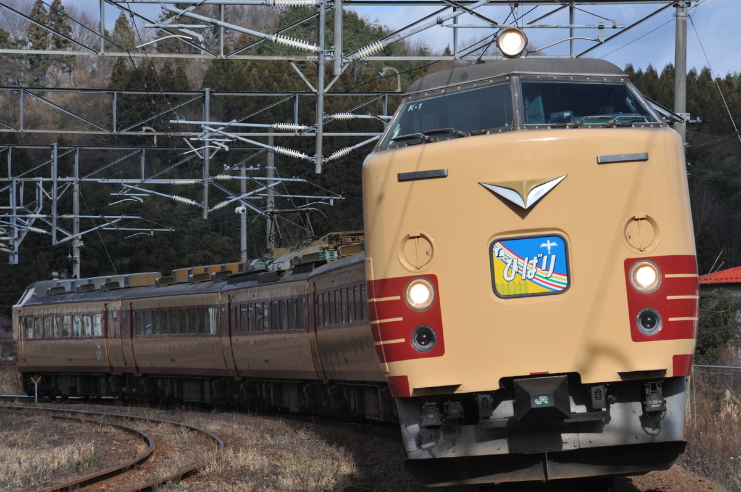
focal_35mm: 240
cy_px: 246
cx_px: 370
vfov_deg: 5.7
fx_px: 4936
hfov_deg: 8.6
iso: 320
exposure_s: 1/500
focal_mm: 240
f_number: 20
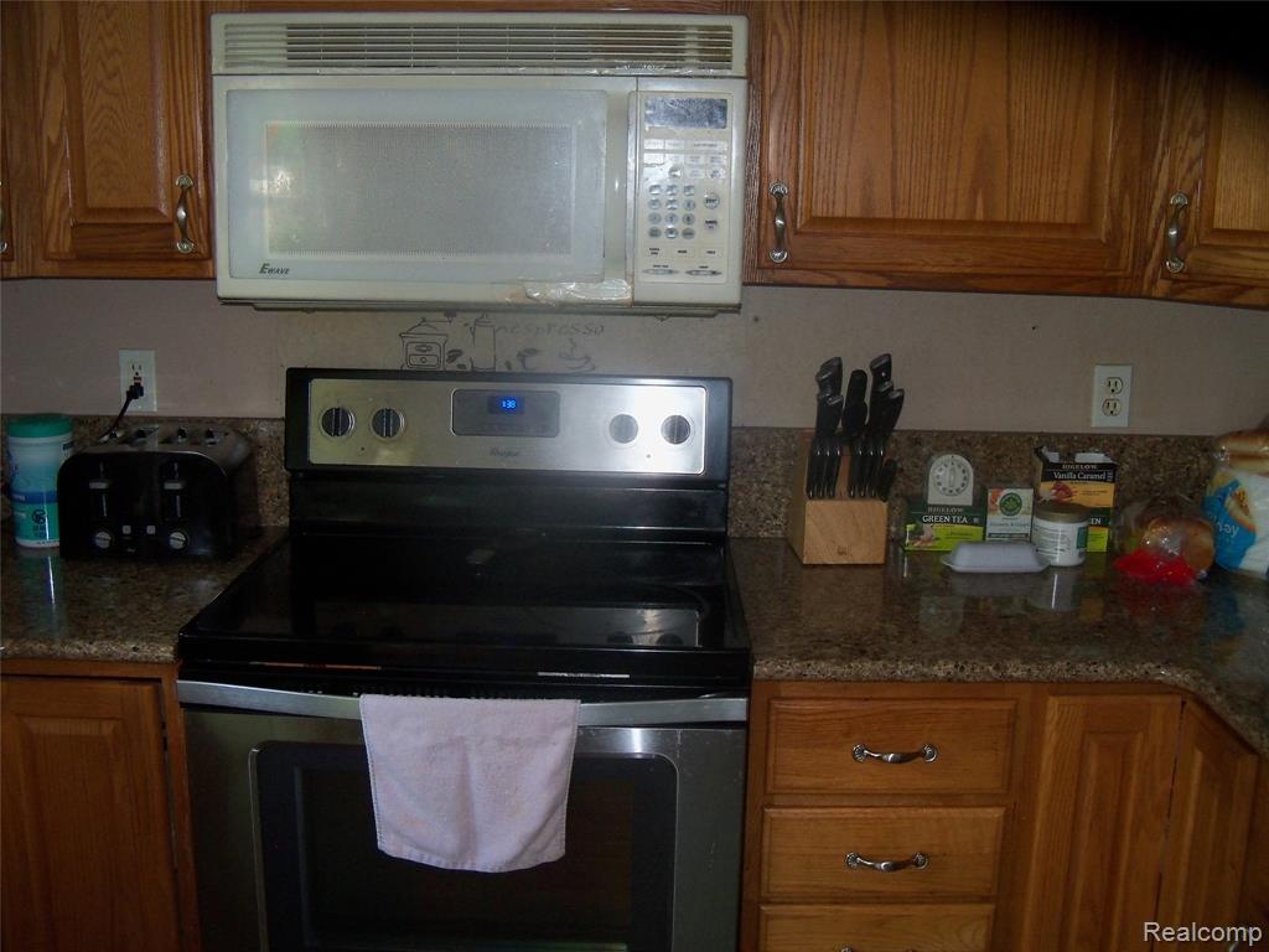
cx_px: 634
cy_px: 476
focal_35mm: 35
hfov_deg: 52.6
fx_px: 1283
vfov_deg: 40.7
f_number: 3.5
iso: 200
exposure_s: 1/30
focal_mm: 6.2
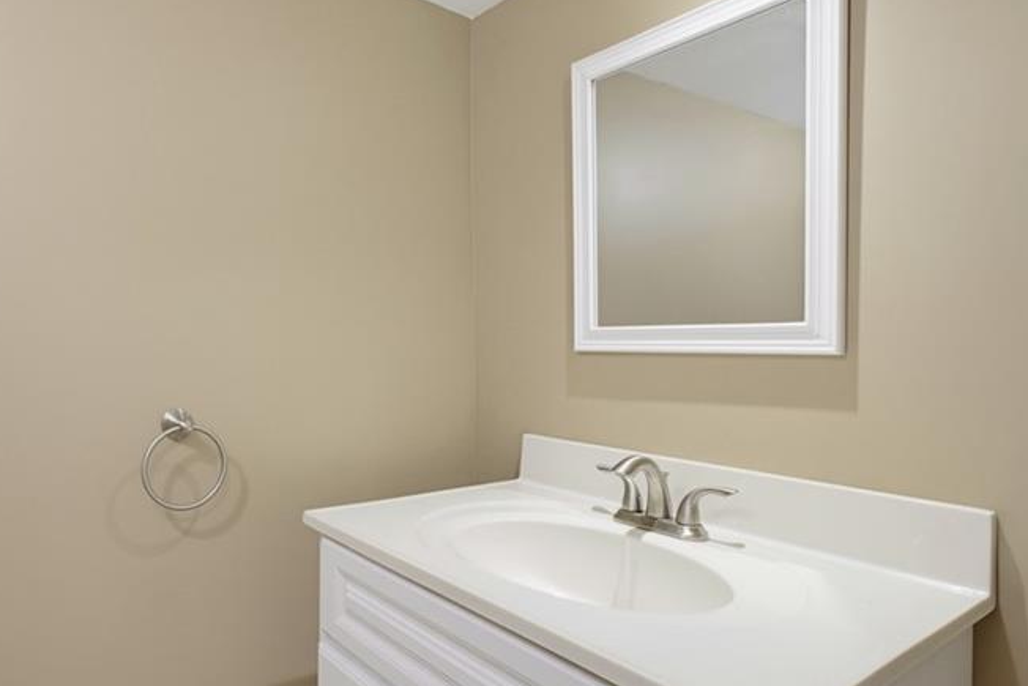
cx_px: 380
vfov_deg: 57.2
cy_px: 355
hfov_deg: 77.0
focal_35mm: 22
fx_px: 628
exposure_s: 1/5
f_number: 9
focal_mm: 14
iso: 800
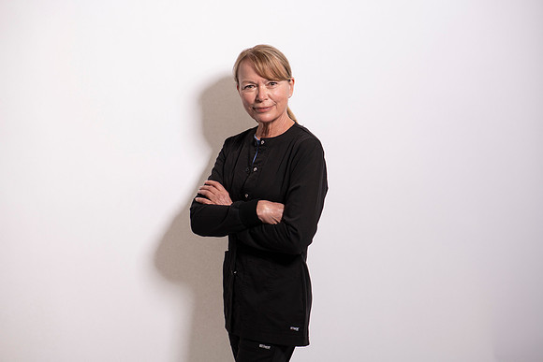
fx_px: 1584
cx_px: 272
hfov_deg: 19.5
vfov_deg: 13.0
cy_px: 181
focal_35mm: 105
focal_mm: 105
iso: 64
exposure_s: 1/160
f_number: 6.3
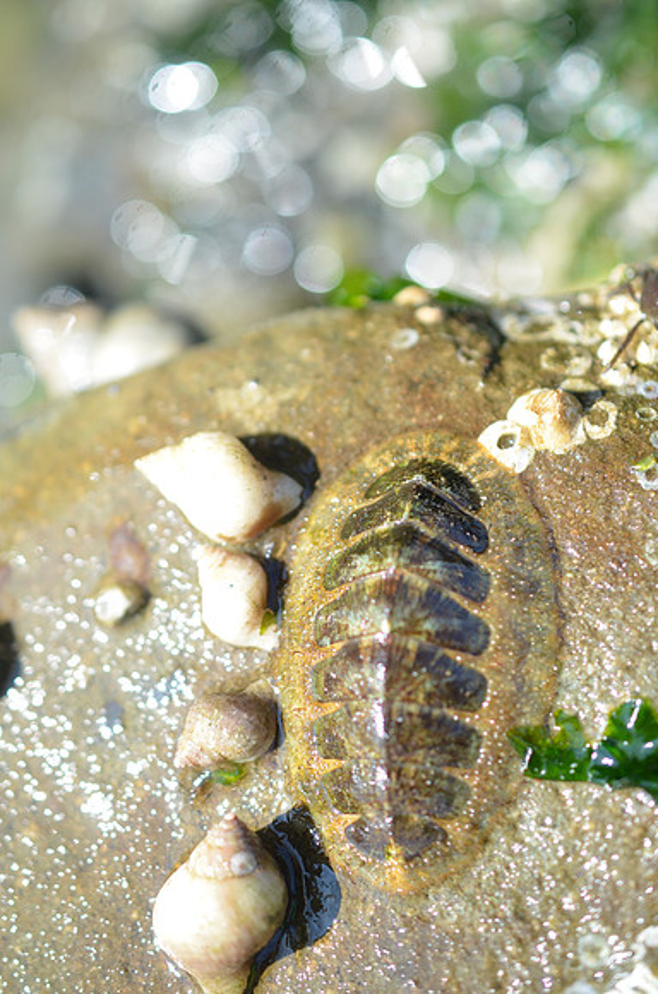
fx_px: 1653
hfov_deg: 22.5
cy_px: 497
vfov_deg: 33.5
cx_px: 329
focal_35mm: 60
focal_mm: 40
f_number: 5.6
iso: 400
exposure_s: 1/1600
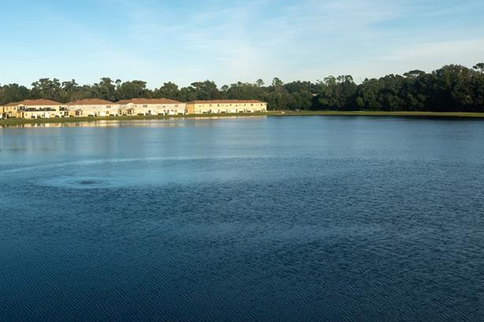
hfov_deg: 48.4
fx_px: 538
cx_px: 214
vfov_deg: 33.2
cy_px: 202
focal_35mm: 40
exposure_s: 1/1600
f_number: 4
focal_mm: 24
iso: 160
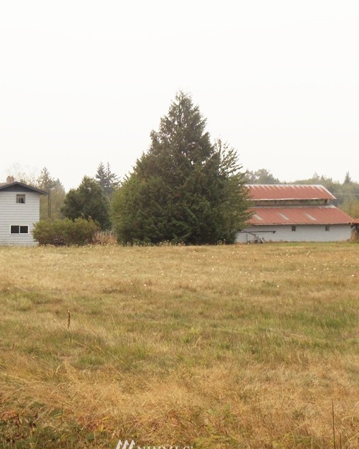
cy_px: 204
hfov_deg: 16.0
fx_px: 1275
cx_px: 153
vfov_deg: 20.0
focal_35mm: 96
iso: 100
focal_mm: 8.3
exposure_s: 1/125
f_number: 8.1
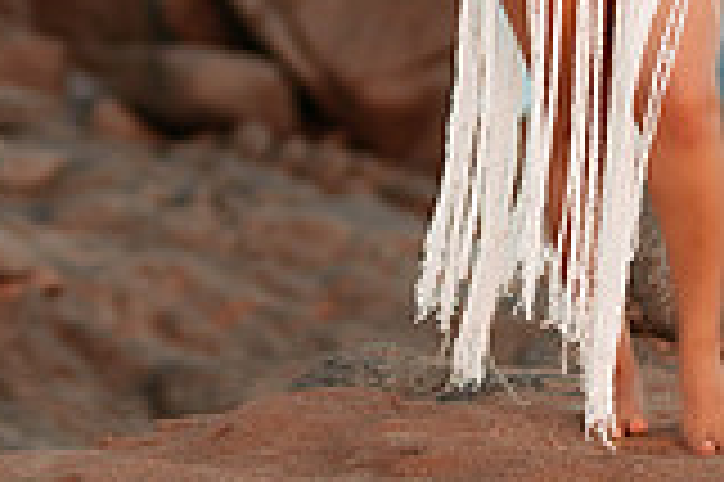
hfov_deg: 9.8
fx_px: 4199
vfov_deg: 6.5
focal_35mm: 209
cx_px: 49
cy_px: -196
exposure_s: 1/1000
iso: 100
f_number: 1.4
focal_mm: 58
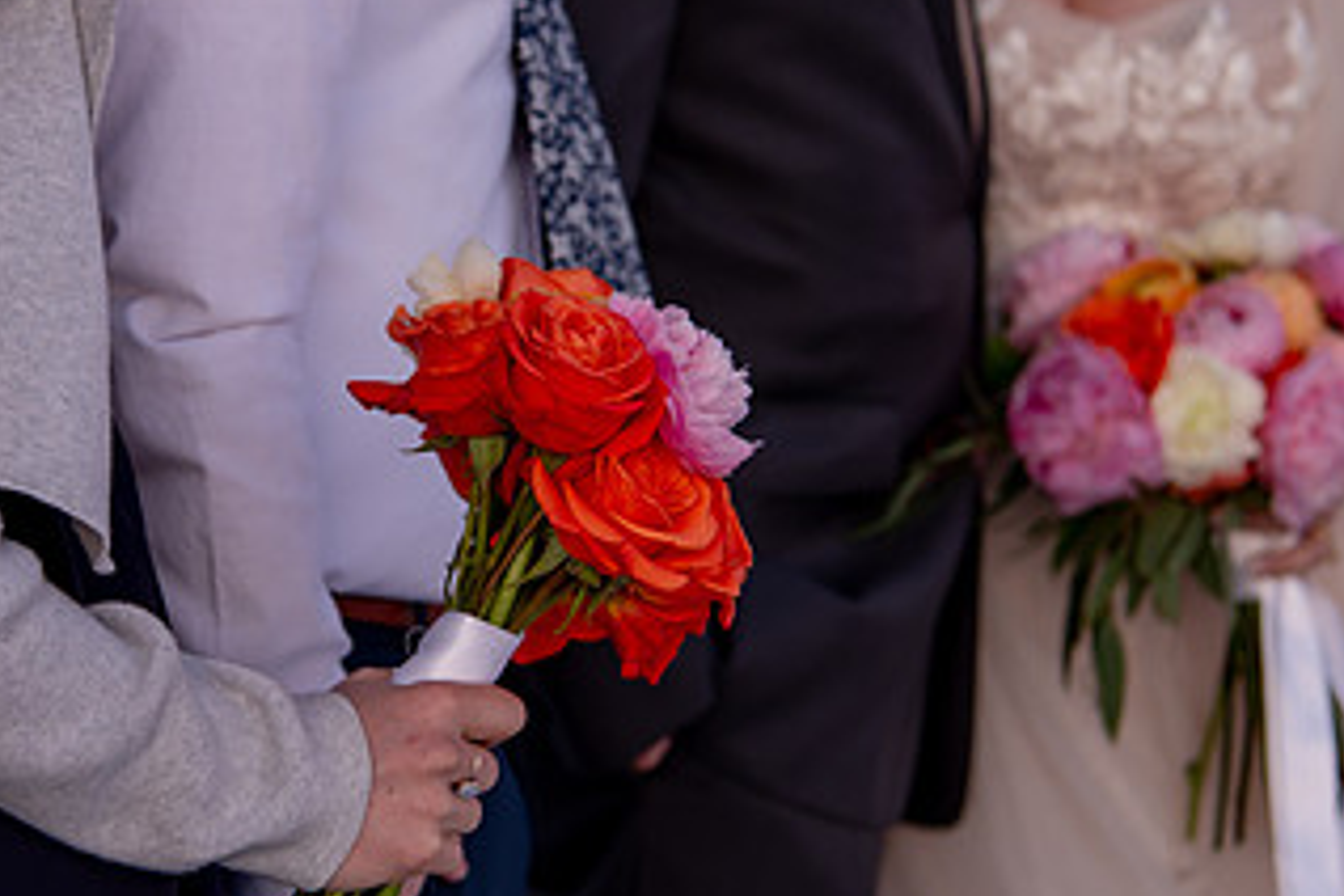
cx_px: 461
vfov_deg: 12.1
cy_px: 385
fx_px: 4218
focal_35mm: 113
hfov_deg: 18.1
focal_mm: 62
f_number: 4
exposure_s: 1/125
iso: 200
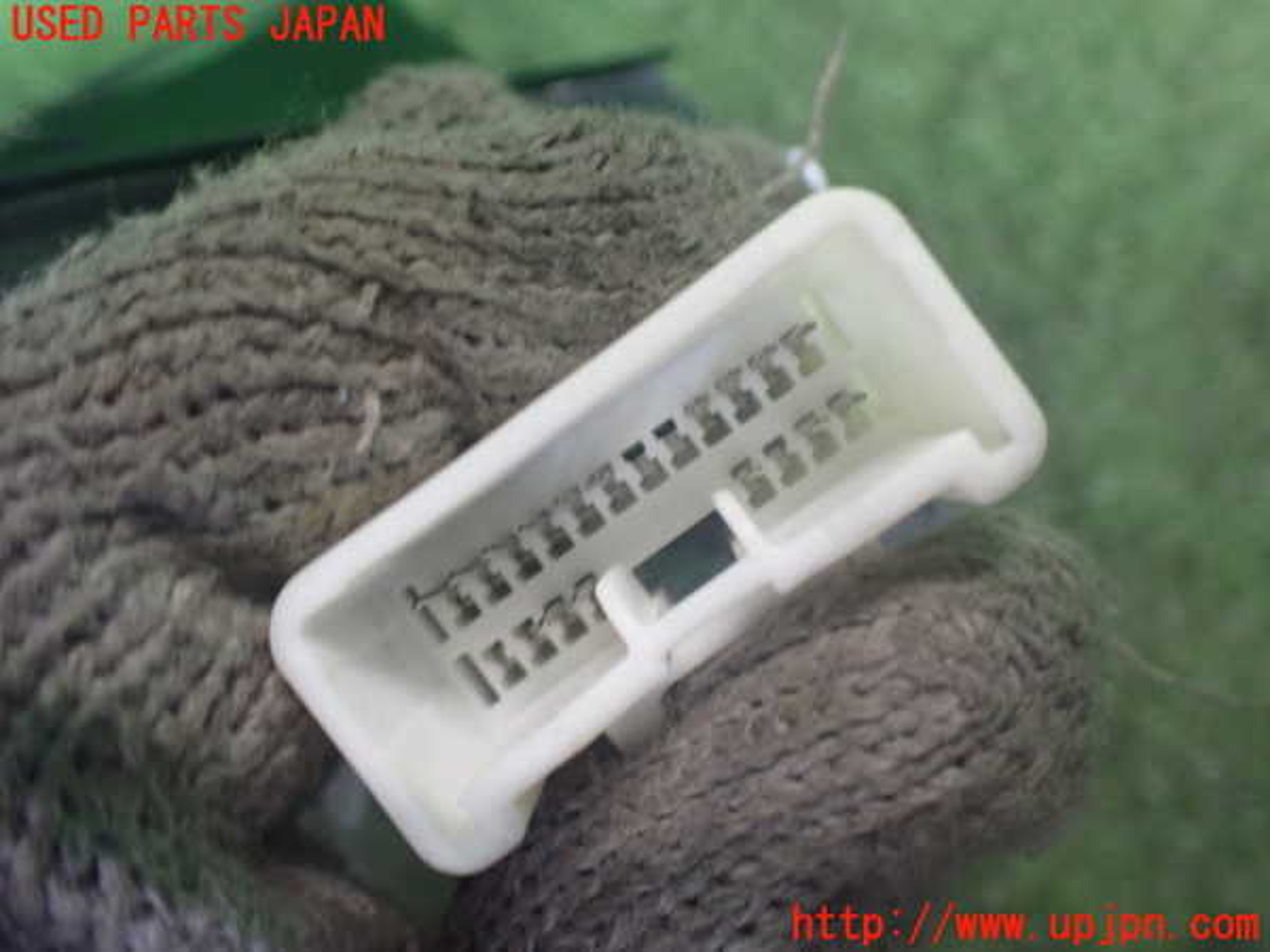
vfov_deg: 46.8
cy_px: 476
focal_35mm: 30
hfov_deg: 60.0
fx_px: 1101
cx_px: 635
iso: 800
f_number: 2.3
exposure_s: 1/100
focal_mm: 5.4
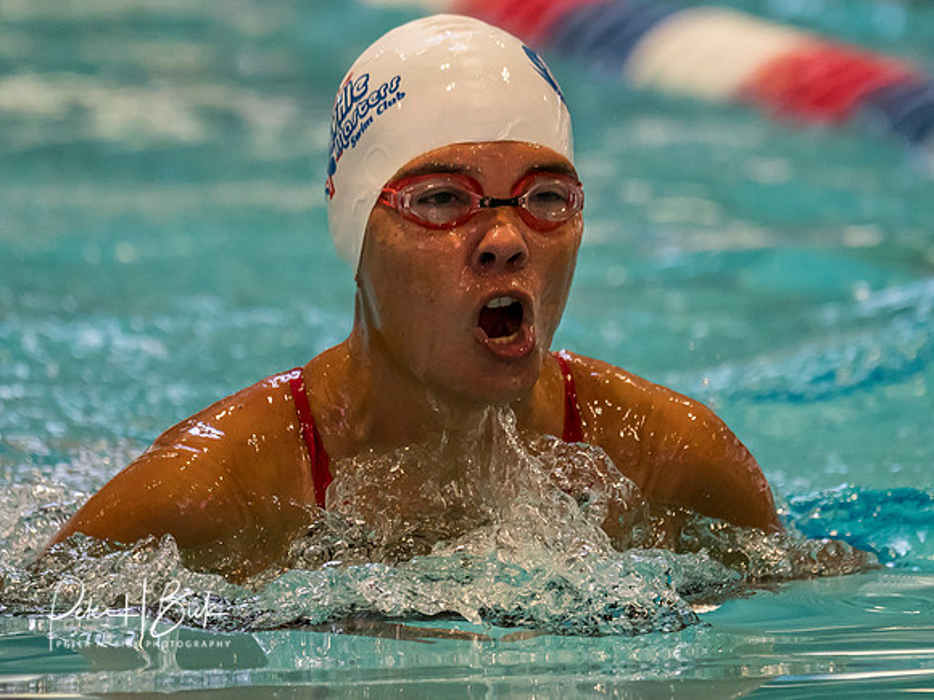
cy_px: 370
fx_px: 16516
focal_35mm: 612
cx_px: 510
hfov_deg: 3.2
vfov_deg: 2.4
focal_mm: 200
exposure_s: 1/1000
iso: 2500
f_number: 2.8
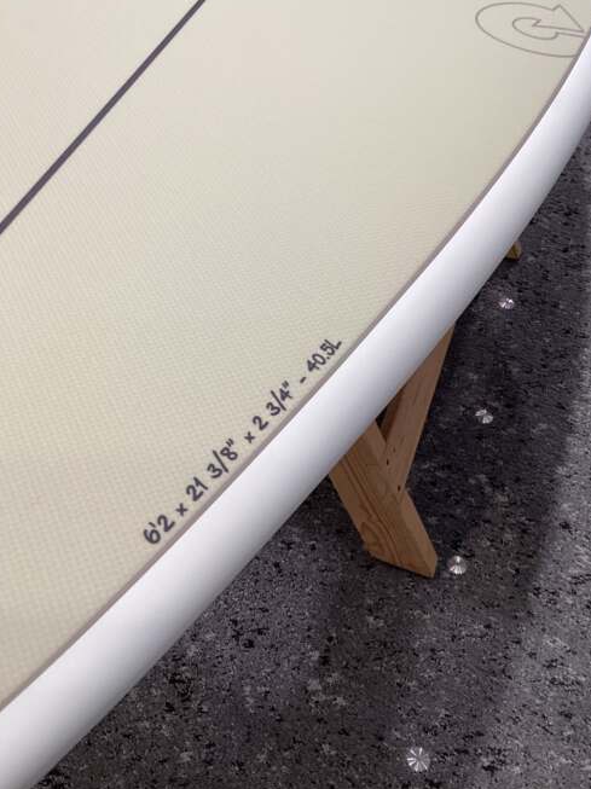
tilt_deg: -46.7
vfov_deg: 48.8
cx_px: 276
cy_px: 338
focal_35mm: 38
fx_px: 866
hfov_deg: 37.7
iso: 50
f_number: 2.4
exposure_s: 1/60
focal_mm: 3.3
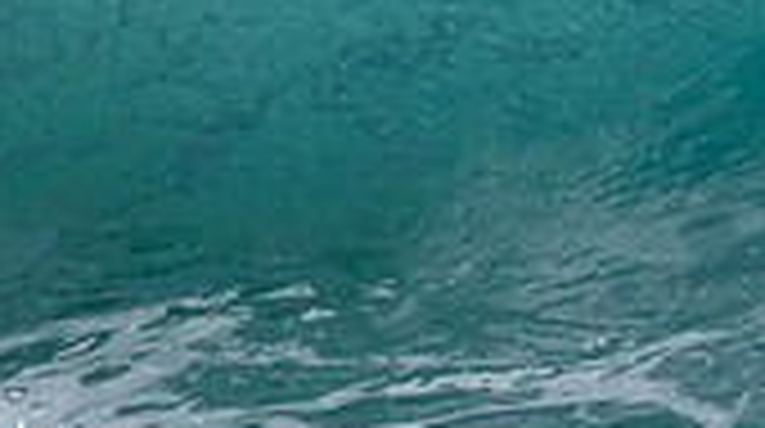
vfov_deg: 0.3
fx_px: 79088
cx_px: 252
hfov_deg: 0.6
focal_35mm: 3905
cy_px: -384
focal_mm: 800
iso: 1250
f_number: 6.3
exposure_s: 1/2000
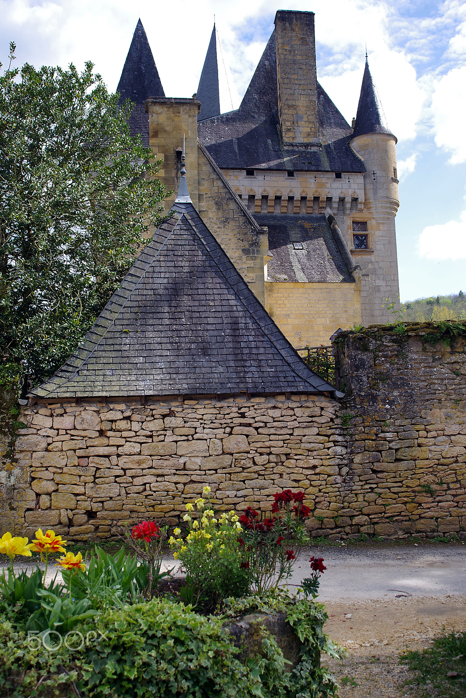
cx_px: 233
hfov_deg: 37.9
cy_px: 349
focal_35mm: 35
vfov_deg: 54.4
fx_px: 679
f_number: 7.1
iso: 100
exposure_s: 1/100
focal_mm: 35
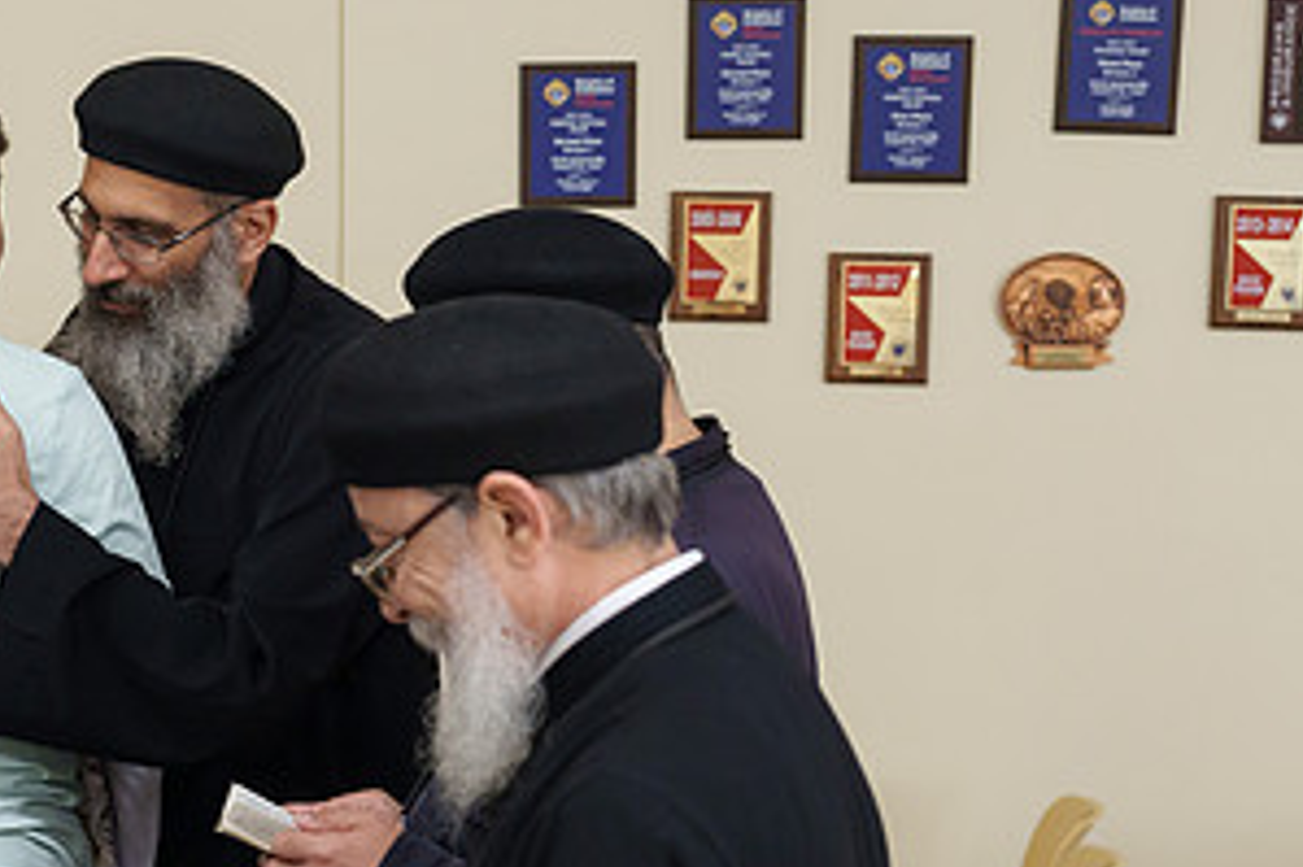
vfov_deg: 16.0
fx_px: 3075
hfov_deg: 23.5
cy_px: 553
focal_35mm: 85
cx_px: 229
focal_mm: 38
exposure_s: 1/125
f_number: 3.5
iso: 1000
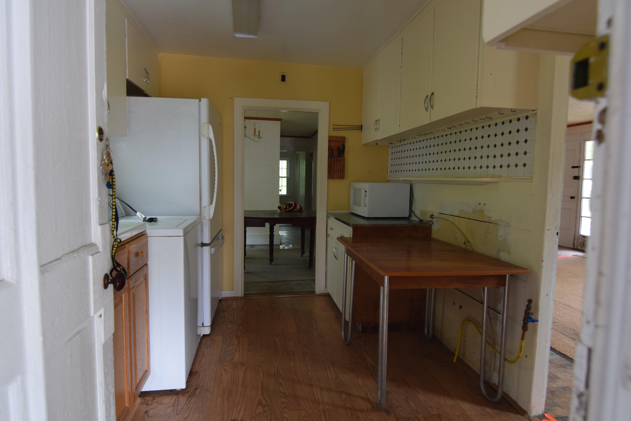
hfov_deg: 82.5
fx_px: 360
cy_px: 207
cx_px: 307
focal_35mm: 21
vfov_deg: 60.6
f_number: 4
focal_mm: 13
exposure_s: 1/60
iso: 450
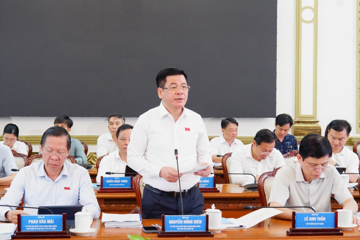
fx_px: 620
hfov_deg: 32.4
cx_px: 180
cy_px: 120
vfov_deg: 21.9
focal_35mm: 62
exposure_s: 1/90
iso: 3200
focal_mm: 41.1
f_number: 4
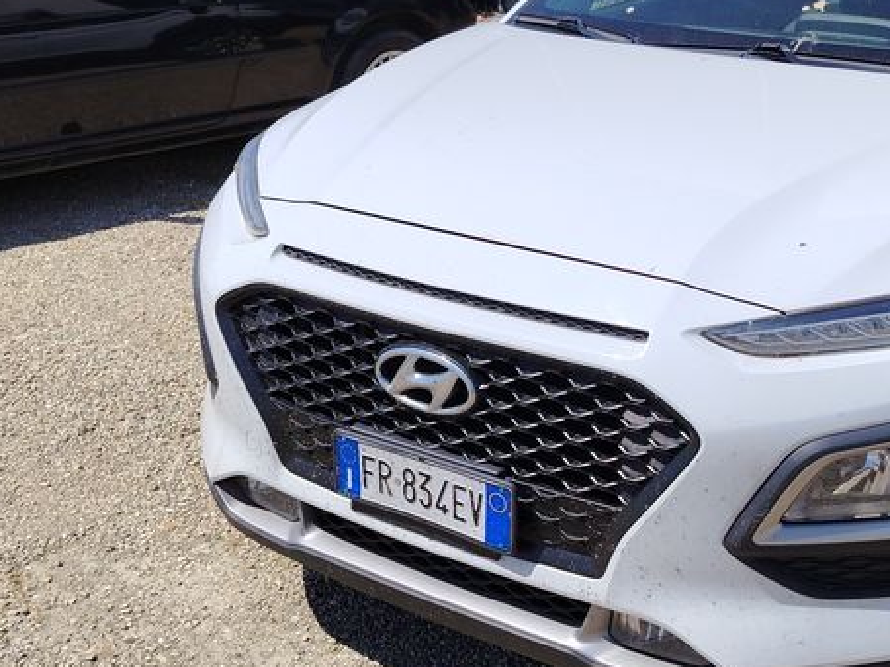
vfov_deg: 27.0
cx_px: 614
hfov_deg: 35.1
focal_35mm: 54
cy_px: 289
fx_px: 1388
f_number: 1.75
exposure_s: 1/1300
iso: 101
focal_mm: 5.25
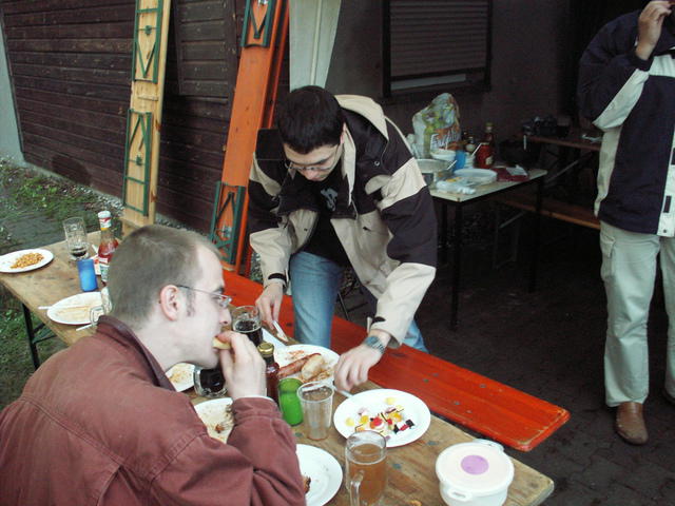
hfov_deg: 52.6
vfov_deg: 40.7
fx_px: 682
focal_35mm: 35
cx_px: 338
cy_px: 253
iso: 160
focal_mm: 5.86
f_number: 2.8
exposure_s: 1/30
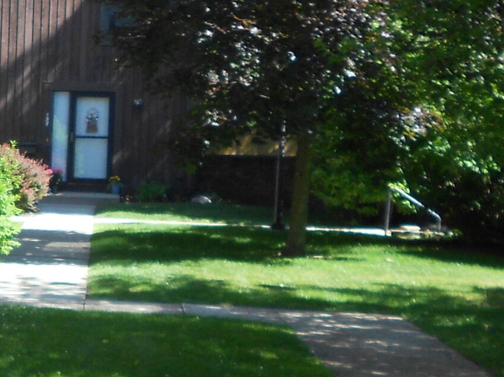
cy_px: 281
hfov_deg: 18.0
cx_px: -123
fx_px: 1499
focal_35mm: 103
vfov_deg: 14.3
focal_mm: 5.1
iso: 80
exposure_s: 1/200
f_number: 3.4
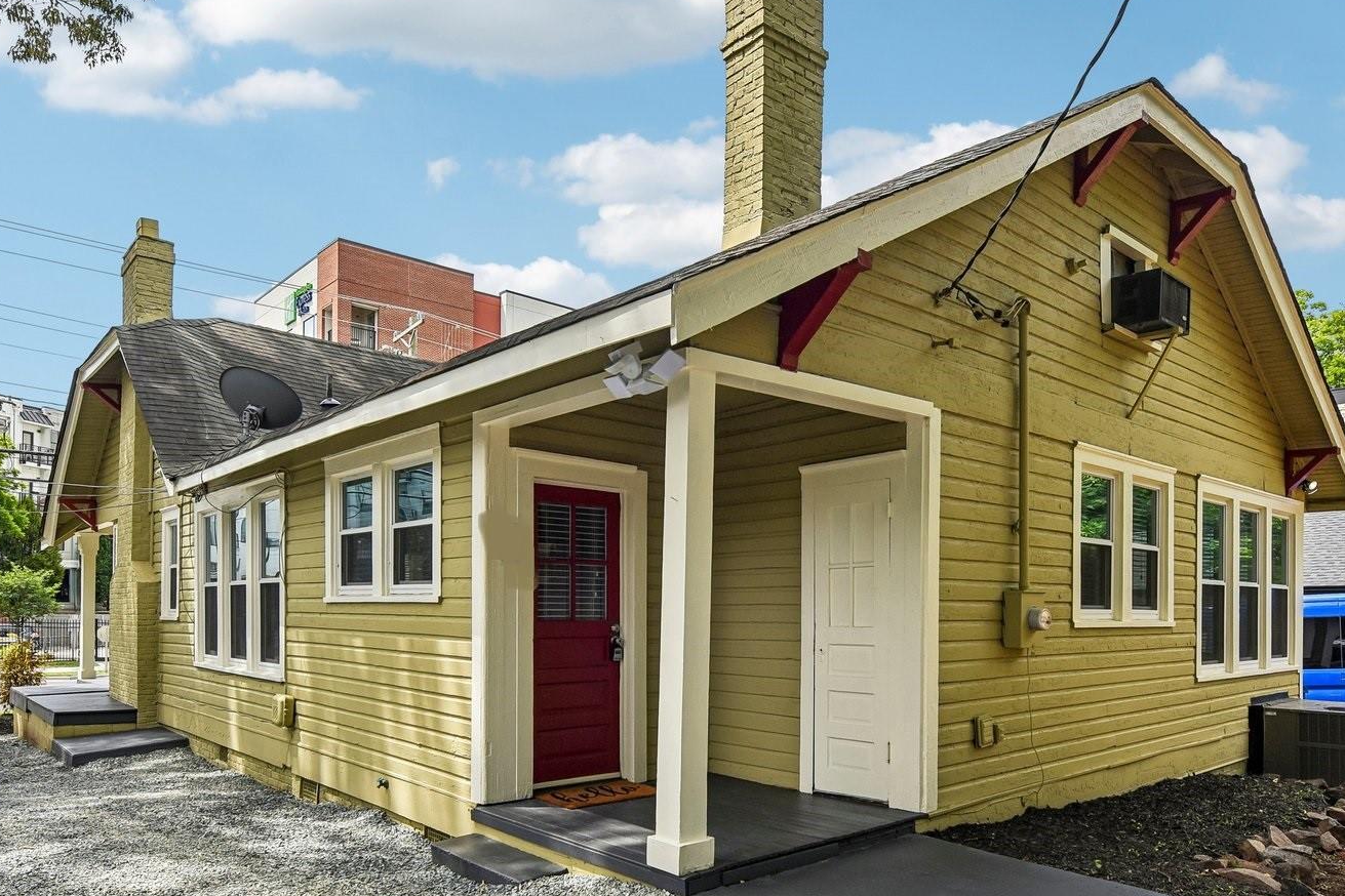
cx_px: 707
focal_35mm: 25
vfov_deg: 50.3
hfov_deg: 71.5
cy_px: 603
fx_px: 934
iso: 200
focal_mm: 16
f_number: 8
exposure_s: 1/500
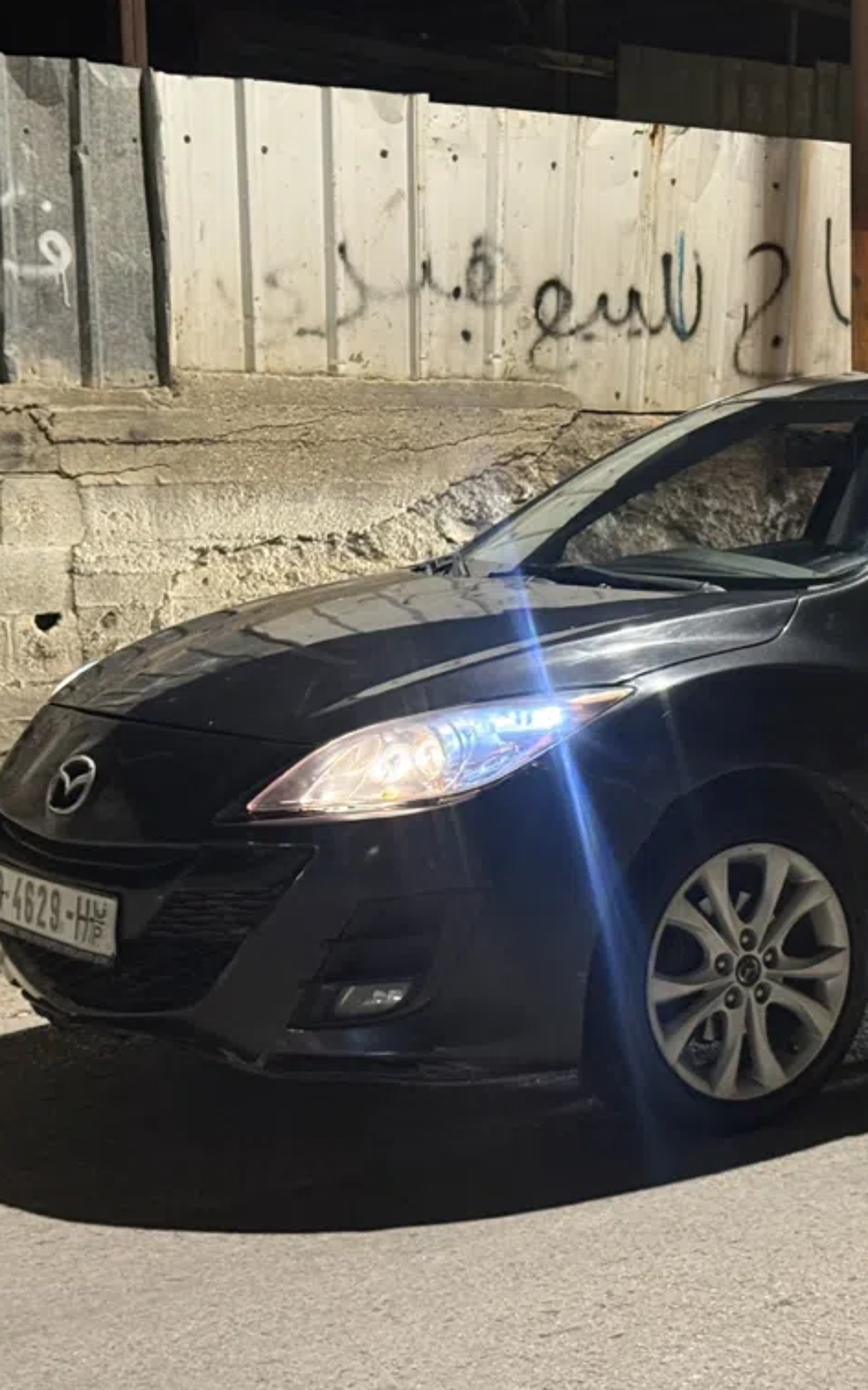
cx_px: 864
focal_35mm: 69
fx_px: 2611
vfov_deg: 29.8
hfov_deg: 18.4
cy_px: 696
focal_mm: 6.76
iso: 640
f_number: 1.78
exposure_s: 1/25
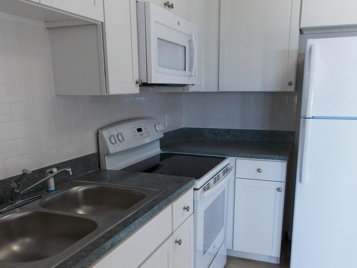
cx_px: 186
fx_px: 340
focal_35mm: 33
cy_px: 177
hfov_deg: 55.3
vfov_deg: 42.4
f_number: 3.1
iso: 80
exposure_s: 1/40
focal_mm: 4
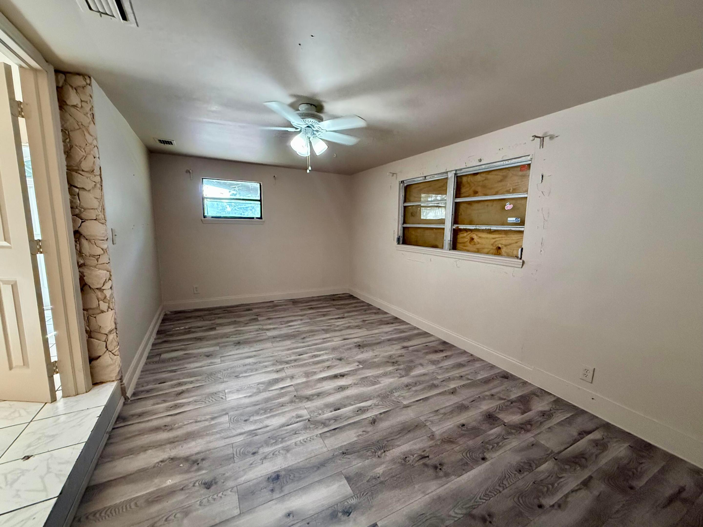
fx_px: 284
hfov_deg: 102.1
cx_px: 352
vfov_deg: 85.7
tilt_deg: -6.7
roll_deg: -0.4
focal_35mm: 14
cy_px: 264
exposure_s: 1/120
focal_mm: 2.22
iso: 640
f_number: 2.2
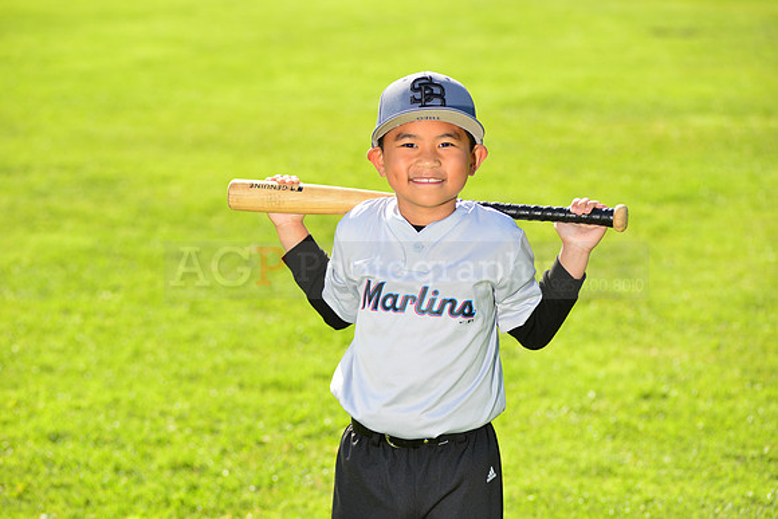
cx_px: 389
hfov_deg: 17.6
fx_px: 2507
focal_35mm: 116
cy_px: 260
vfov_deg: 11.8
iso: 100
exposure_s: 1/250
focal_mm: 116
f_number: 5
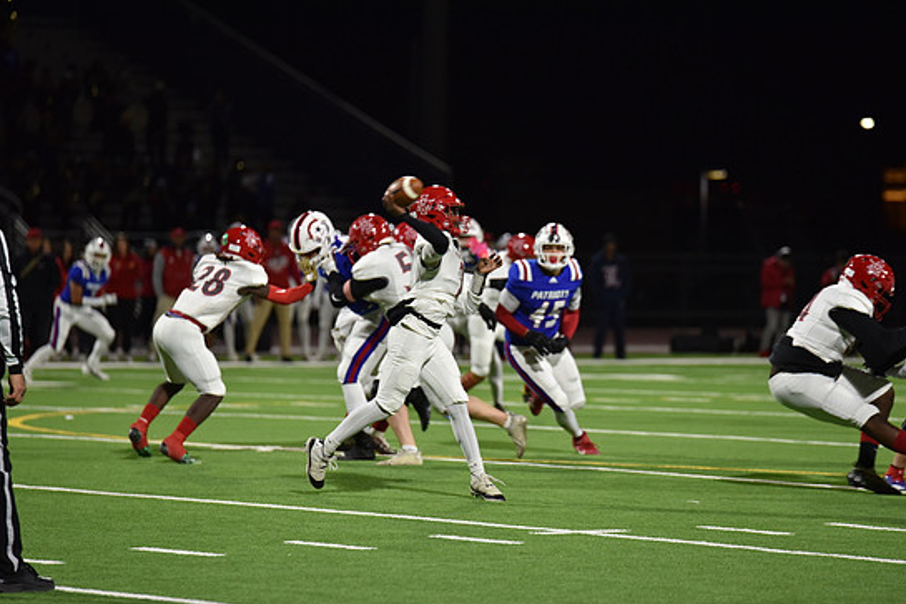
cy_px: 285
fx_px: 5359
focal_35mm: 213
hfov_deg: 9.7
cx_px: 462
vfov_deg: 6.4
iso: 1800
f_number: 2.8
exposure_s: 1/500
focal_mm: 200
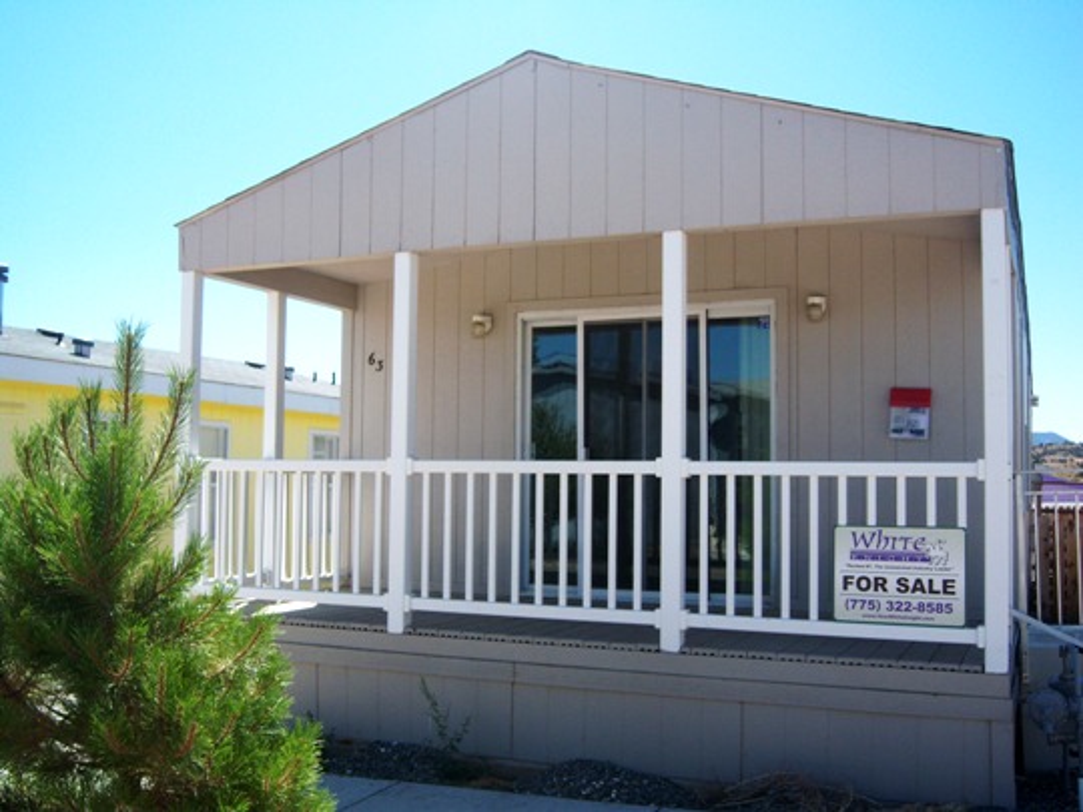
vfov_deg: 39.7
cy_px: 406
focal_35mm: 36
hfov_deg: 51.4
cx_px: 542
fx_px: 1126
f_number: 4.8
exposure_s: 1/400
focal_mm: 7.5
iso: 80
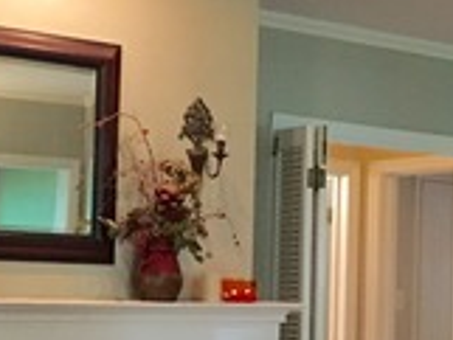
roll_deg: -2.5
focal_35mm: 115
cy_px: 264
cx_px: 231
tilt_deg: +3.5
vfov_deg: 12.8
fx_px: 1506
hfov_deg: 17.1
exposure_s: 1/30
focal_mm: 4.15
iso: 200
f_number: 2.2
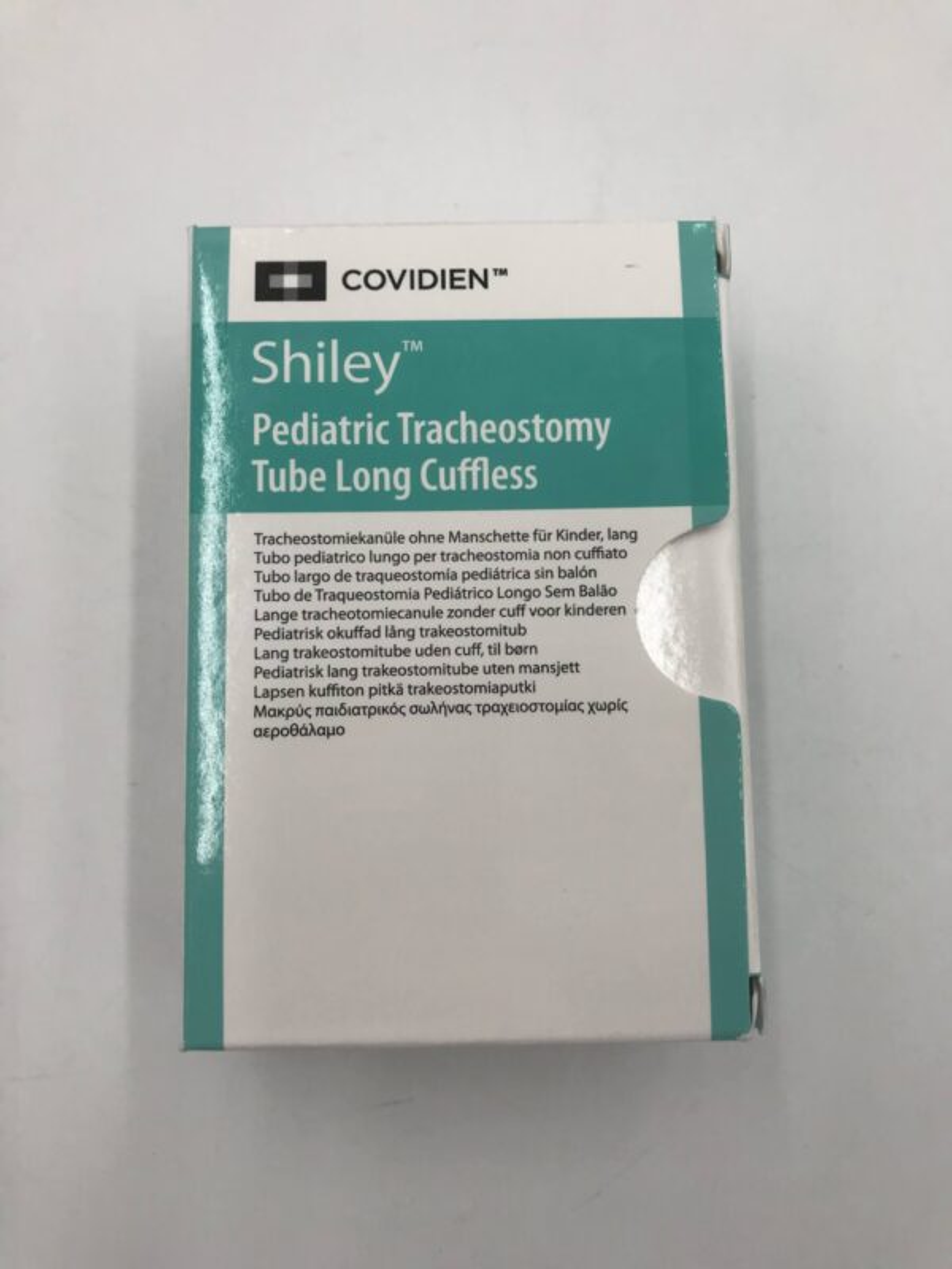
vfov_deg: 63.4
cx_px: 476
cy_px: 634
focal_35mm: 28
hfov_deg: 49.7
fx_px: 1027
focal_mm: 3.99
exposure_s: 1/201
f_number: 1.8
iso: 20
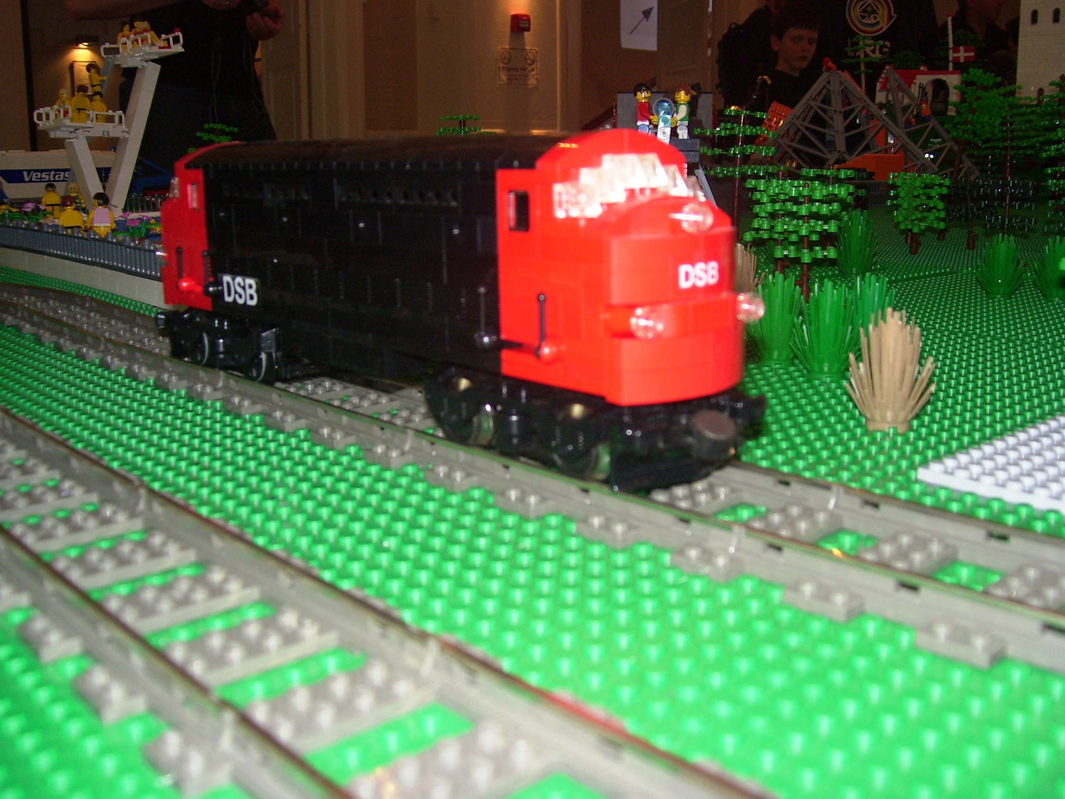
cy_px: 400
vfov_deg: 39.7
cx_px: 532
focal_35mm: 36
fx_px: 1108
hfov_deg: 51.4
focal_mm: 6
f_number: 2.7
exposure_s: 1/60
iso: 80
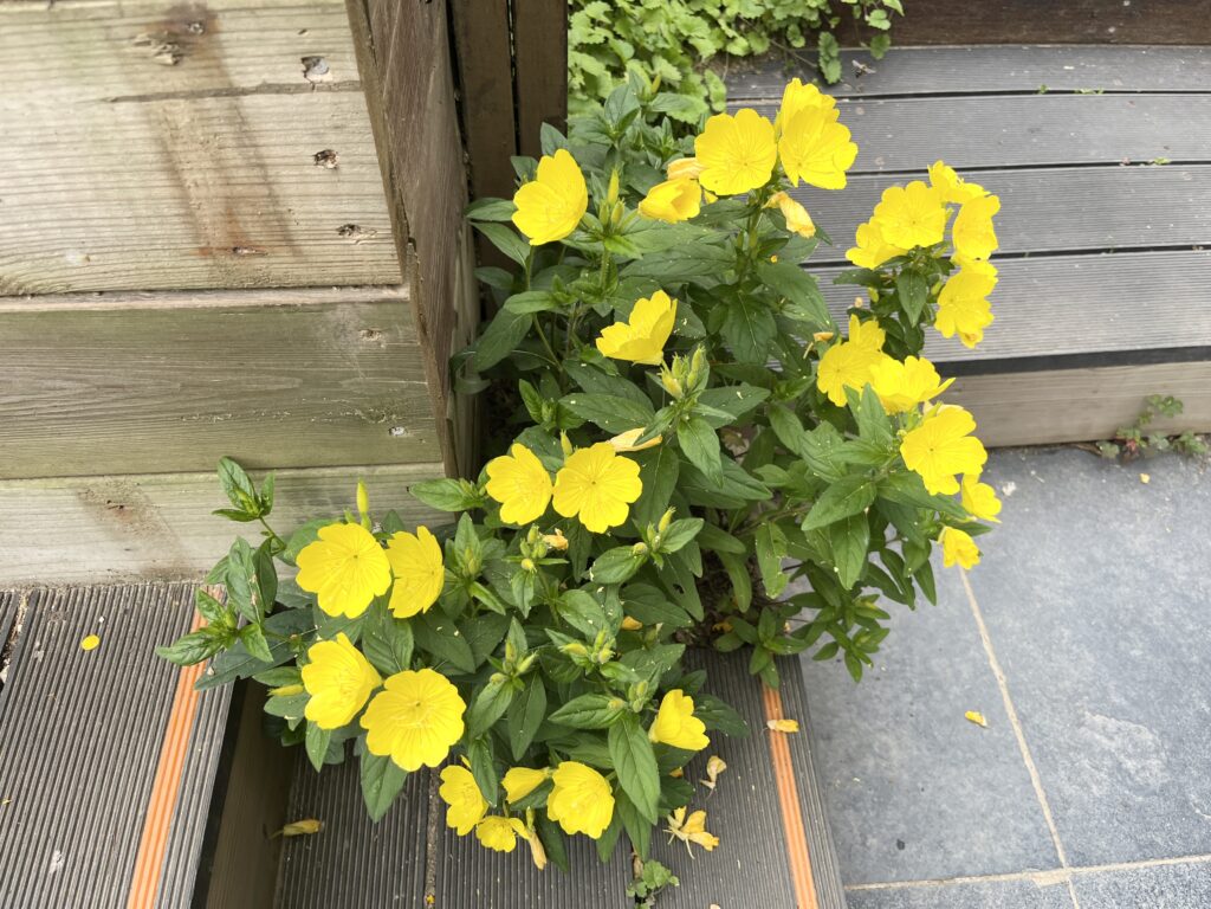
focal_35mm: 26
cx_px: 606
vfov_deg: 53.1
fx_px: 910
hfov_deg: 67.3
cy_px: 454
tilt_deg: -52.3
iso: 50
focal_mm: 5.1
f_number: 1.6
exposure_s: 1/400
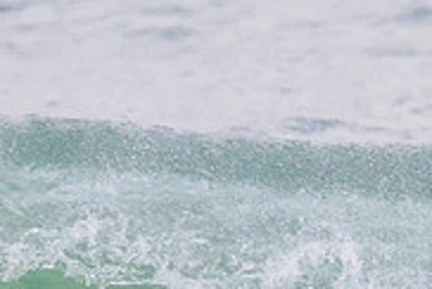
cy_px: 316
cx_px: 484
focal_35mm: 2658
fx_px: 31948
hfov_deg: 0.8
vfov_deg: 0.5
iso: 4500
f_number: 11
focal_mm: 800
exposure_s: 1/2000
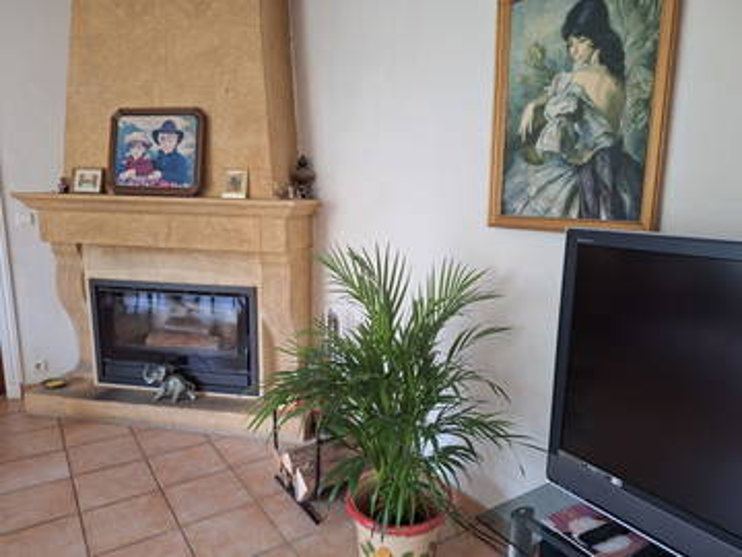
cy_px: 278
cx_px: 371
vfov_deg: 58.9
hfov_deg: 73.9
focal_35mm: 23
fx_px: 493
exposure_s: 1/25
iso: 320
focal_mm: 5.54
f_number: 1.8
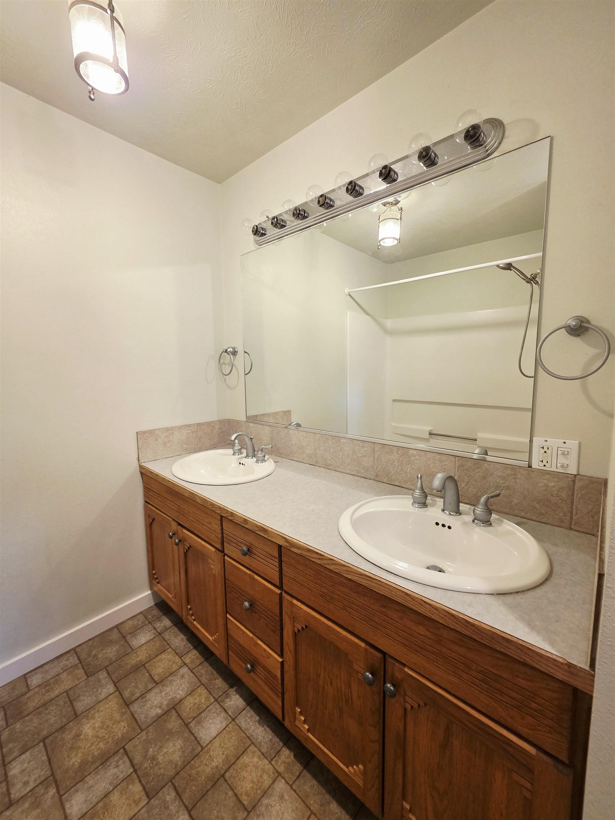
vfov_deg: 106.2
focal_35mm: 13
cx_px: 308
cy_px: 410
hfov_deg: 89.9
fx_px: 308
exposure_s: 1/60.2
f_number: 1.9
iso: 250
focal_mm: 2.2
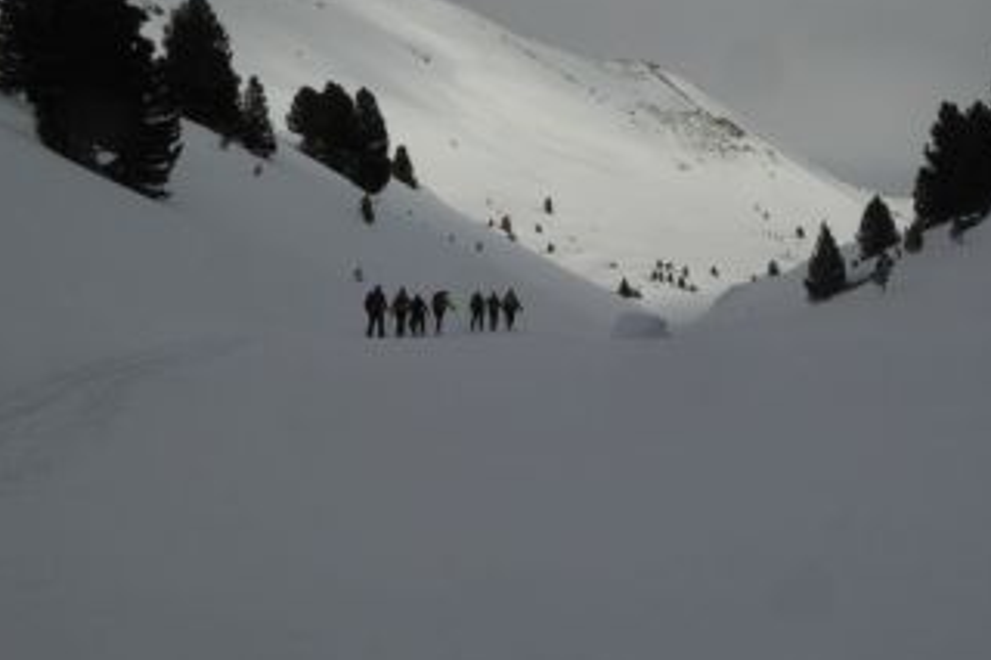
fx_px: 1678
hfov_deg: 32.8
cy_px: 183
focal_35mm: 61
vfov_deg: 22.1
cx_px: 578
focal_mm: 7.8
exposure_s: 1/1600
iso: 100
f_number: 8
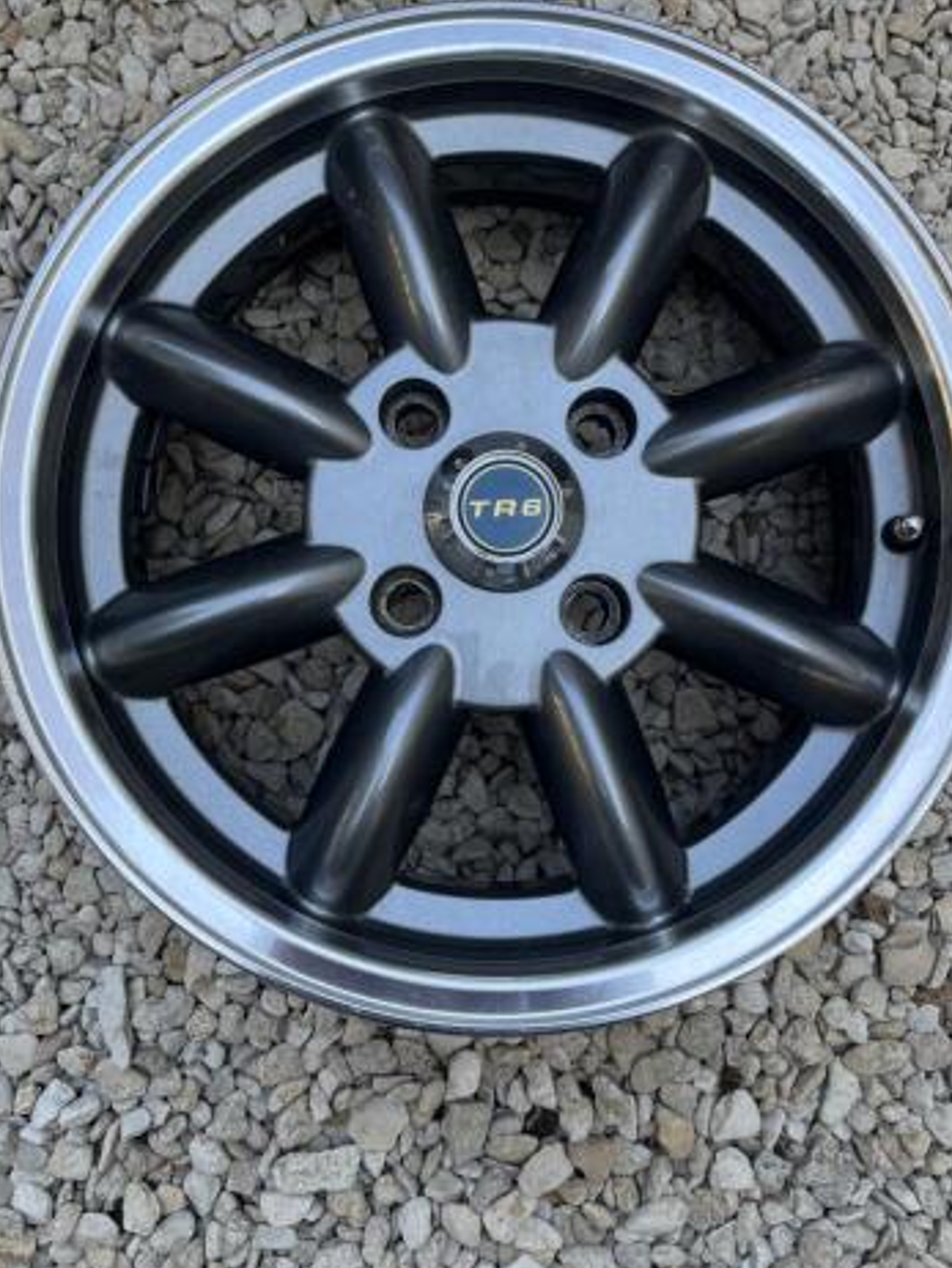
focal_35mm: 30
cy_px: 589
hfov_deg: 46.8
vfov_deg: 59.9
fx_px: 1099
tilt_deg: -84.2
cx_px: 497
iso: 40
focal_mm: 5.1
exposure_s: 1/121
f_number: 1.6
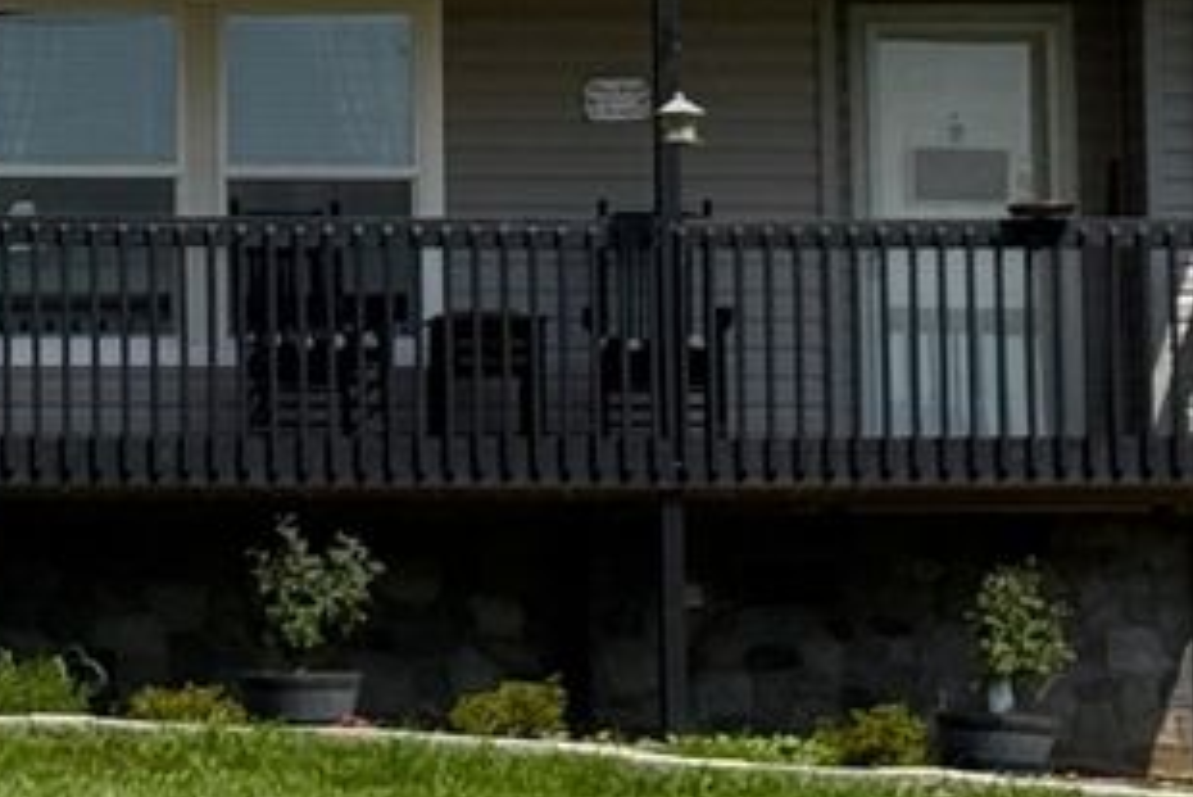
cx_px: 127
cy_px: -154
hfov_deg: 8.4
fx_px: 8089
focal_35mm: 244
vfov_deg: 5.6
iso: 64
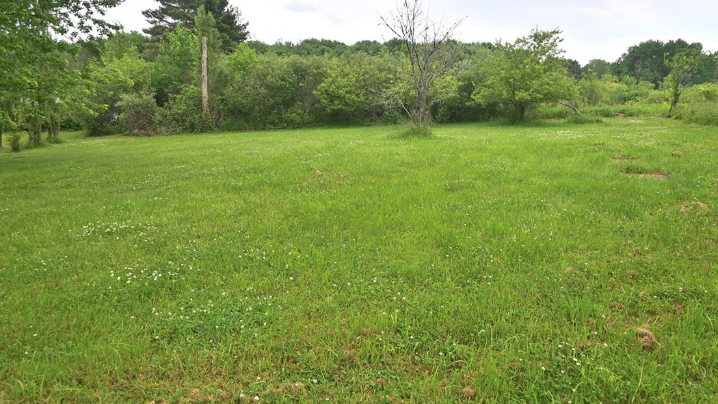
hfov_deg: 71.9
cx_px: 367
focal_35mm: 26
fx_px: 495
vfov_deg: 44.3
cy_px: 177
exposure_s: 1/250
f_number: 5.6
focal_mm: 16
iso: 110
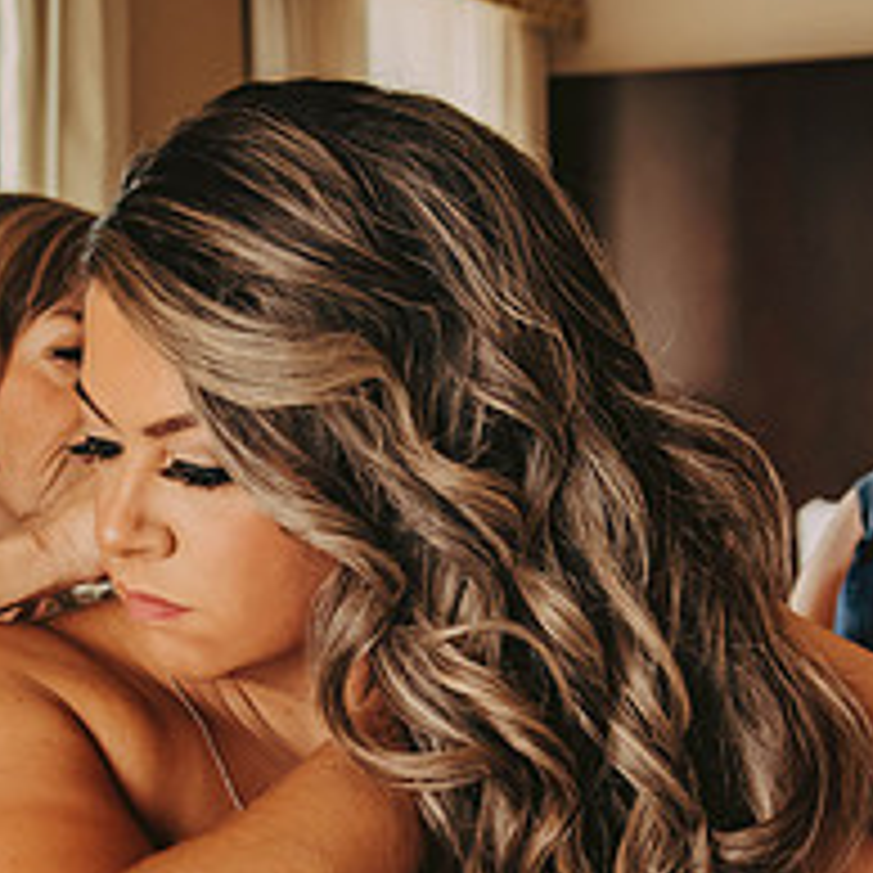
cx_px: 320
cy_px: 673
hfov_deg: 24.2
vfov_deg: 24.0
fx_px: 2026
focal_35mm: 71
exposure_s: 1/100
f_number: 3.5
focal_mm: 28
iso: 800
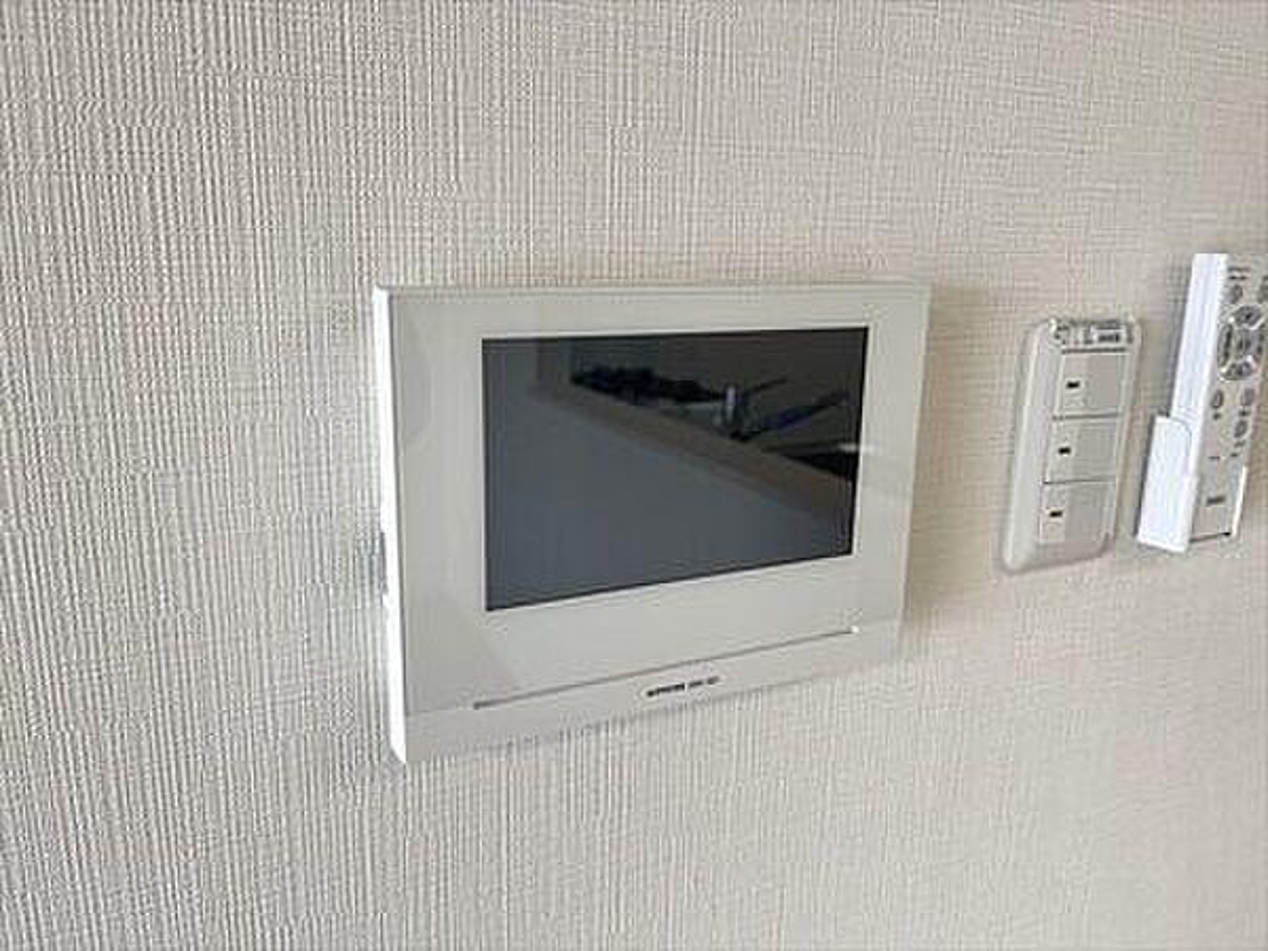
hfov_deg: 67.3
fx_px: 952
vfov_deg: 53.1
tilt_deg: -14.2
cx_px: 634
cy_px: 476
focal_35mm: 26
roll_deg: -0.7
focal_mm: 5.1
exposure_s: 1/121
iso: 100
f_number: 1.6
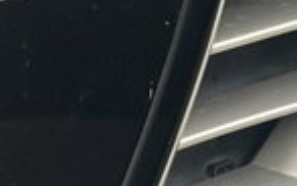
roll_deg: -2.1
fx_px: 2332
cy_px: 137
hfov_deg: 7.2
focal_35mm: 288
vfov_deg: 4.6
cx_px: 406
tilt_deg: -17.2
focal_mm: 5.96
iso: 50
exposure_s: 1/121
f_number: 1.6
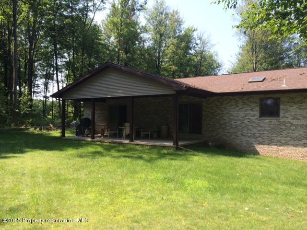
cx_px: 154
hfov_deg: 60.0
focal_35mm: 30
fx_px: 266
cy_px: 115
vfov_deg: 46.8
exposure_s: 1/672
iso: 32
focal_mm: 4.12
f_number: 2.2
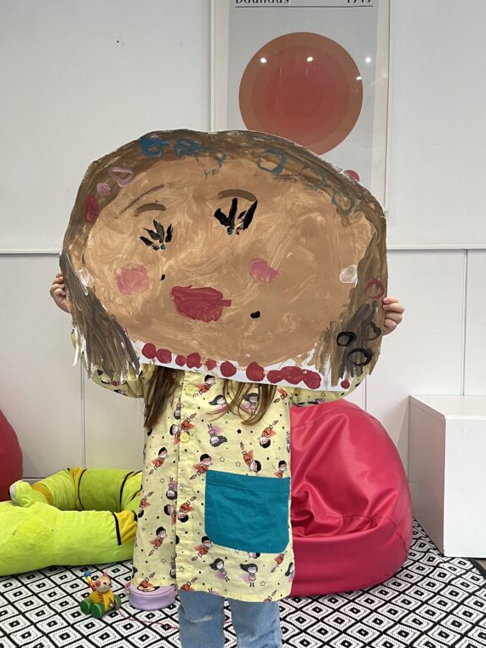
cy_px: 342
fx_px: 655
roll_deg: +0.6
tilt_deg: -4.9
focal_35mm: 35
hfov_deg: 40.6
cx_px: 202
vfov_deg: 52.6
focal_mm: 5.1
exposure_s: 1/50
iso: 64
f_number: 1.6
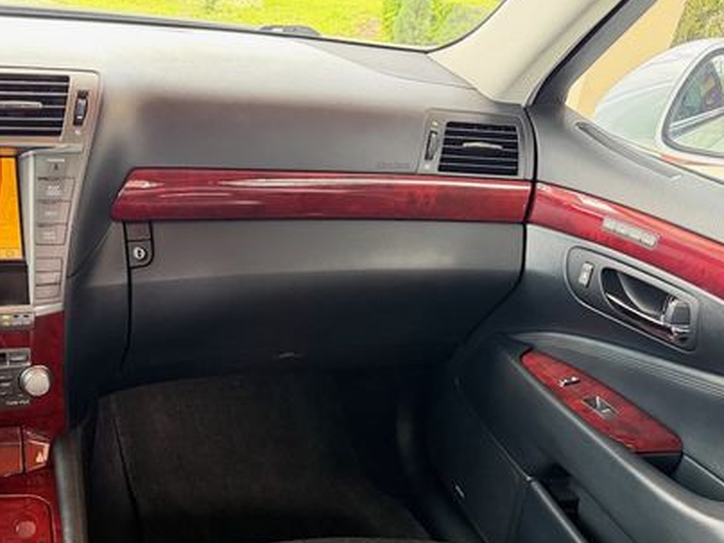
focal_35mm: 38
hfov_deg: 47.9
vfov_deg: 36.7
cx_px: 222
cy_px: 419
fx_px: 795
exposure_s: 1/60
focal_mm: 6.76
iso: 500
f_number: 1.78
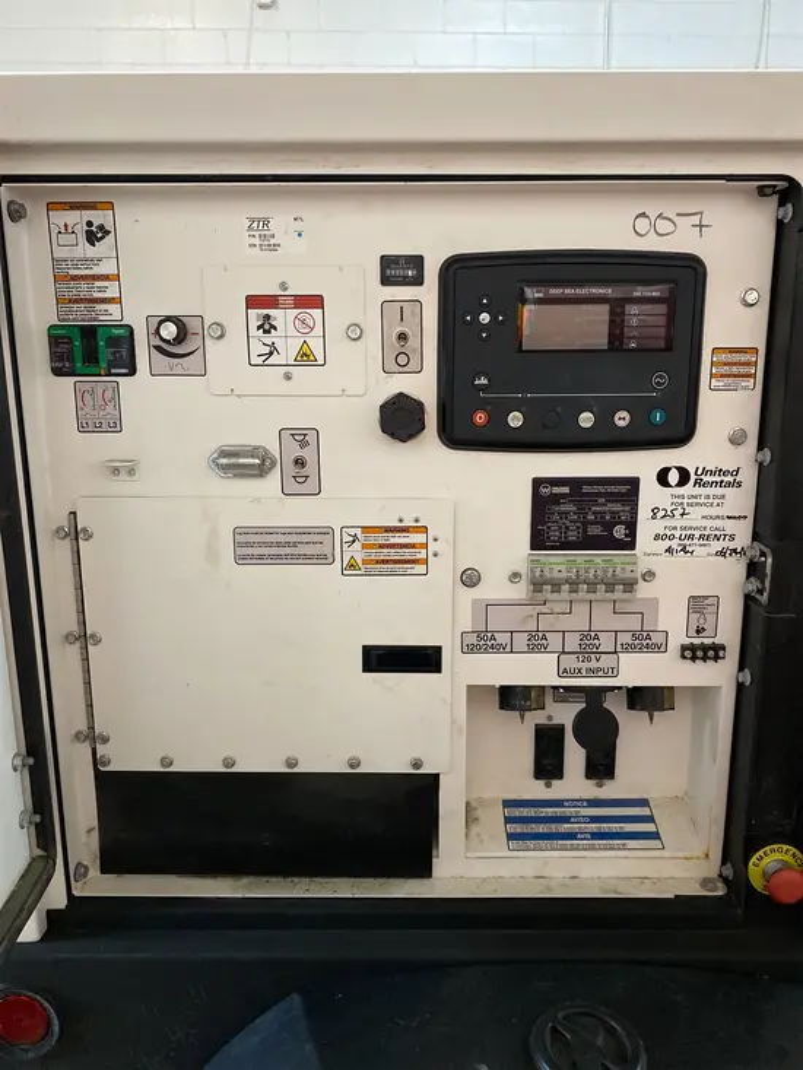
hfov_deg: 53.1
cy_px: 535
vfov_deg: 67.3
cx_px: 402
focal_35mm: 26
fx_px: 804
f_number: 1.8
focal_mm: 4.25
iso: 500
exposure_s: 1/59
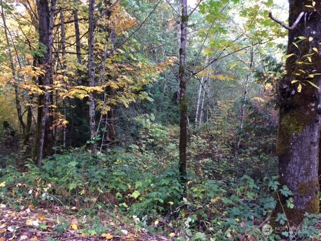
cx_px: 160
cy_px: 120
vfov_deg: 48.2
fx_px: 269
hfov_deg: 61.7
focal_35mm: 29
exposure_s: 1/40
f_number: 2.2
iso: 32
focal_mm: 4.15
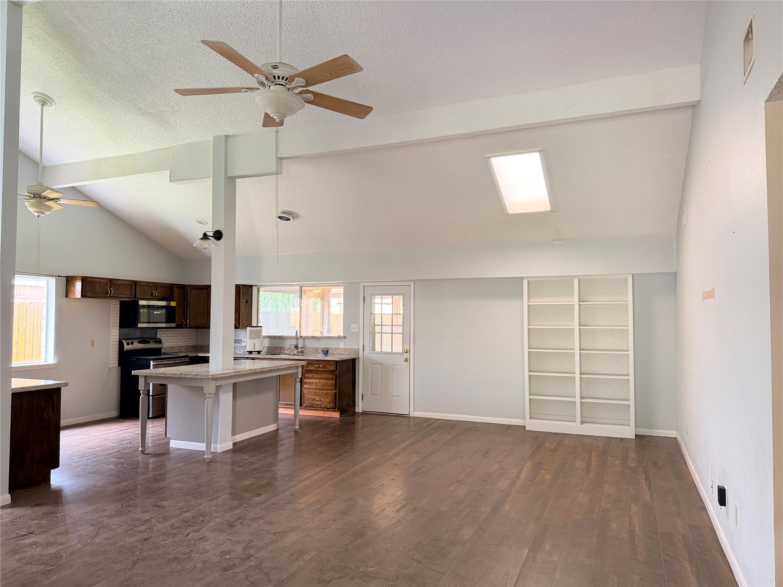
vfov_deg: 56.8
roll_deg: +0.4
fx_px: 543
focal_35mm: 24
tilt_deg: +2.7
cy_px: 294
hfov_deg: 71.6
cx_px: 392
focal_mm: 6.76
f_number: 1.78
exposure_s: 1/60
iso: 320
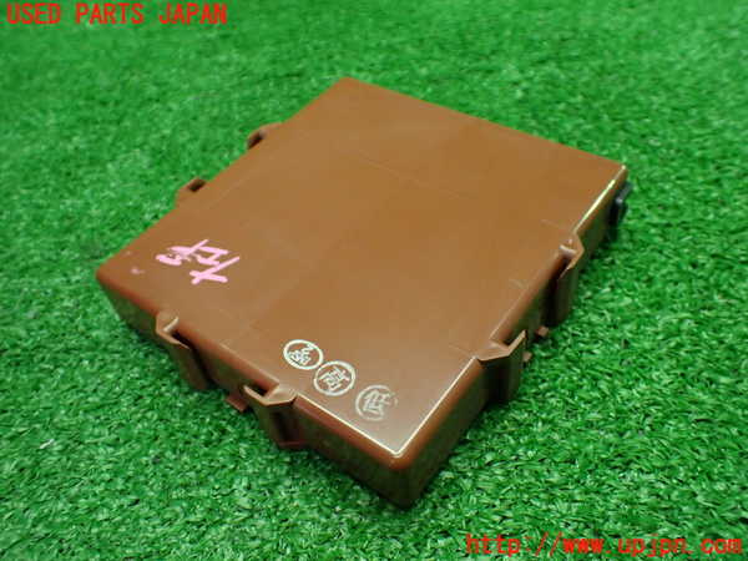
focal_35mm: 30
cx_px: 374
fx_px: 648
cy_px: 280
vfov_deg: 46.8
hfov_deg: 60.0
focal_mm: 5.4
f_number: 2.3
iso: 640
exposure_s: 1/125
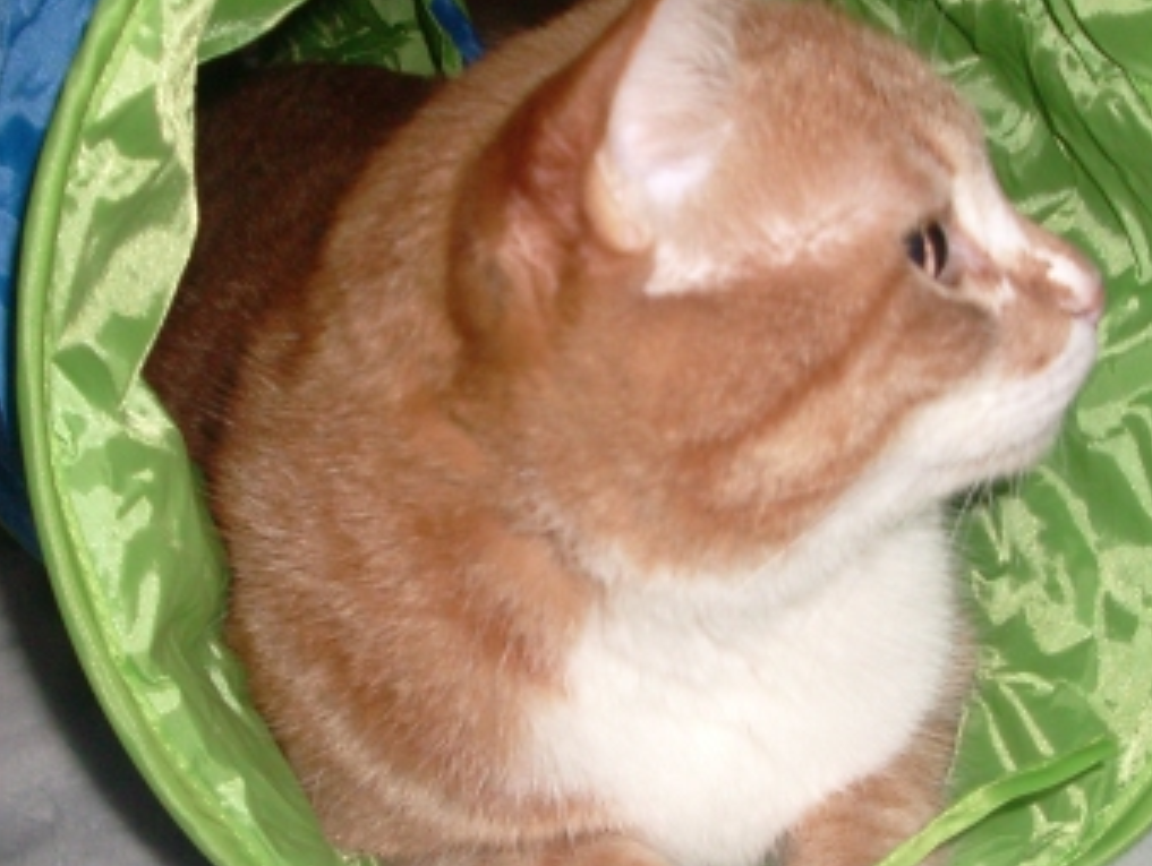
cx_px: 649
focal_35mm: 66
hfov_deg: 29.3
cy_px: 489
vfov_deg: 22.3
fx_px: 2199
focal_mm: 5.8
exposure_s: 1/60
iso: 200
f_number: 2.6
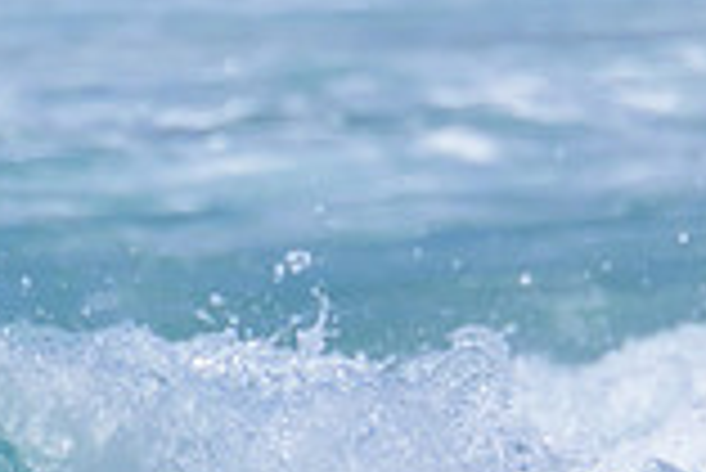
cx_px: 651
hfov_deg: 0.6
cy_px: 636
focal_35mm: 3735
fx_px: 73314
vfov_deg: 0.4
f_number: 11
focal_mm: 800
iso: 500
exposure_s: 1/2000
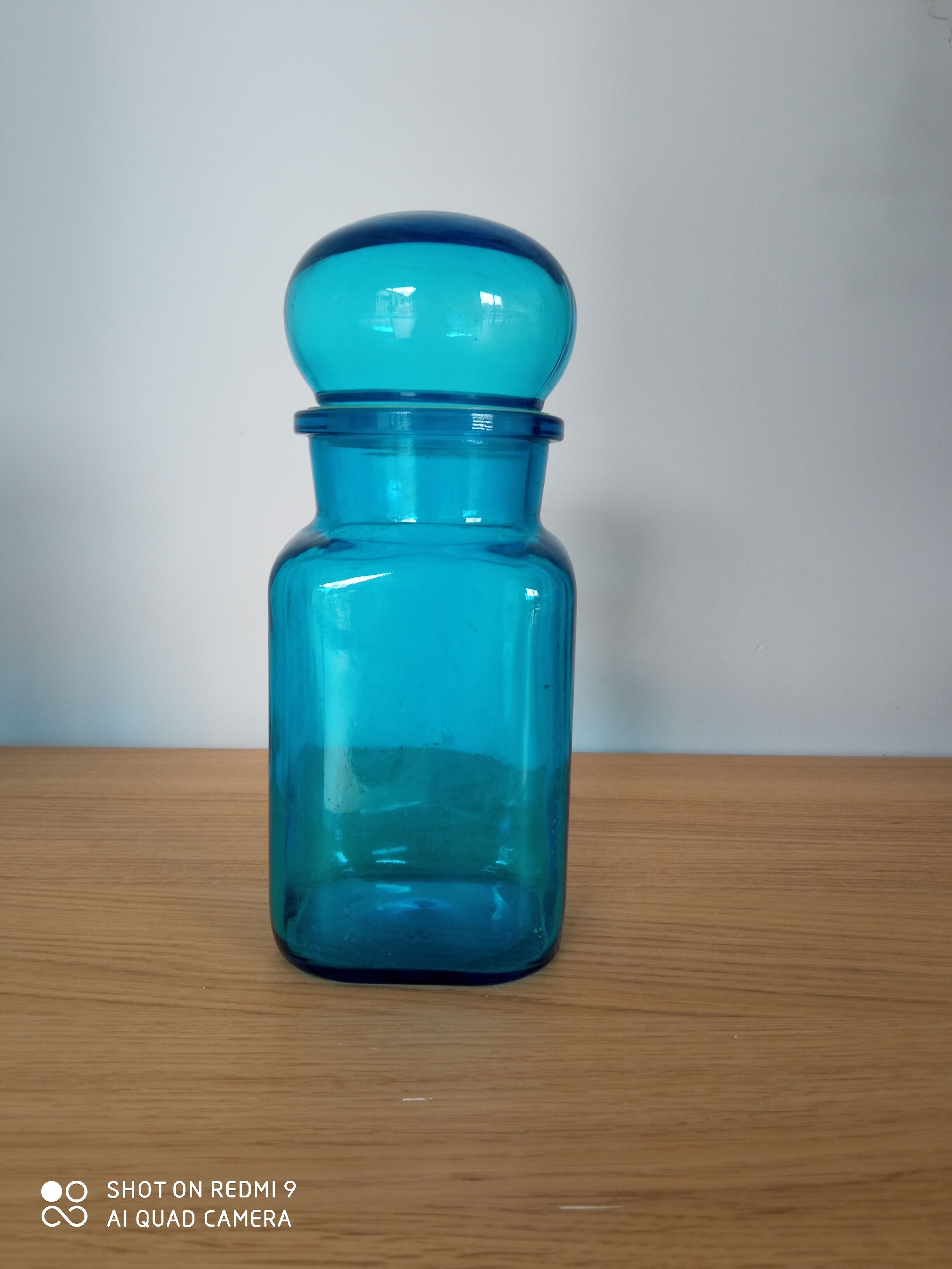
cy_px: 634
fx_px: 990
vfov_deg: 65.3
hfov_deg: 51.4
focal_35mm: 27
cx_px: 476
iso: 161
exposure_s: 1/33.3
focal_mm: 3.79
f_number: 2.2
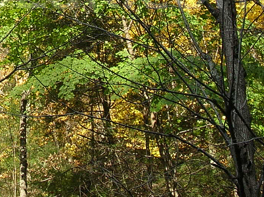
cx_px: -2
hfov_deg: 16.4
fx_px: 899
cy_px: -75
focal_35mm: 118
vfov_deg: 12.1
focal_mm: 6
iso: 50
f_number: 3.7
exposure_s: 1/179
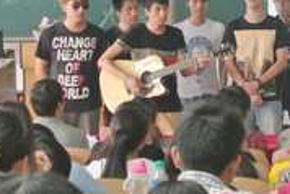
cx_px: 187
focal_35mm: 191
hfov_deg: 10.8
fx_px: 1540
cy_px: 19
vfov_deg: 7.2
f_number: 5.6
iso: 2200
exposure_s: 1/30
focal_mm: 30
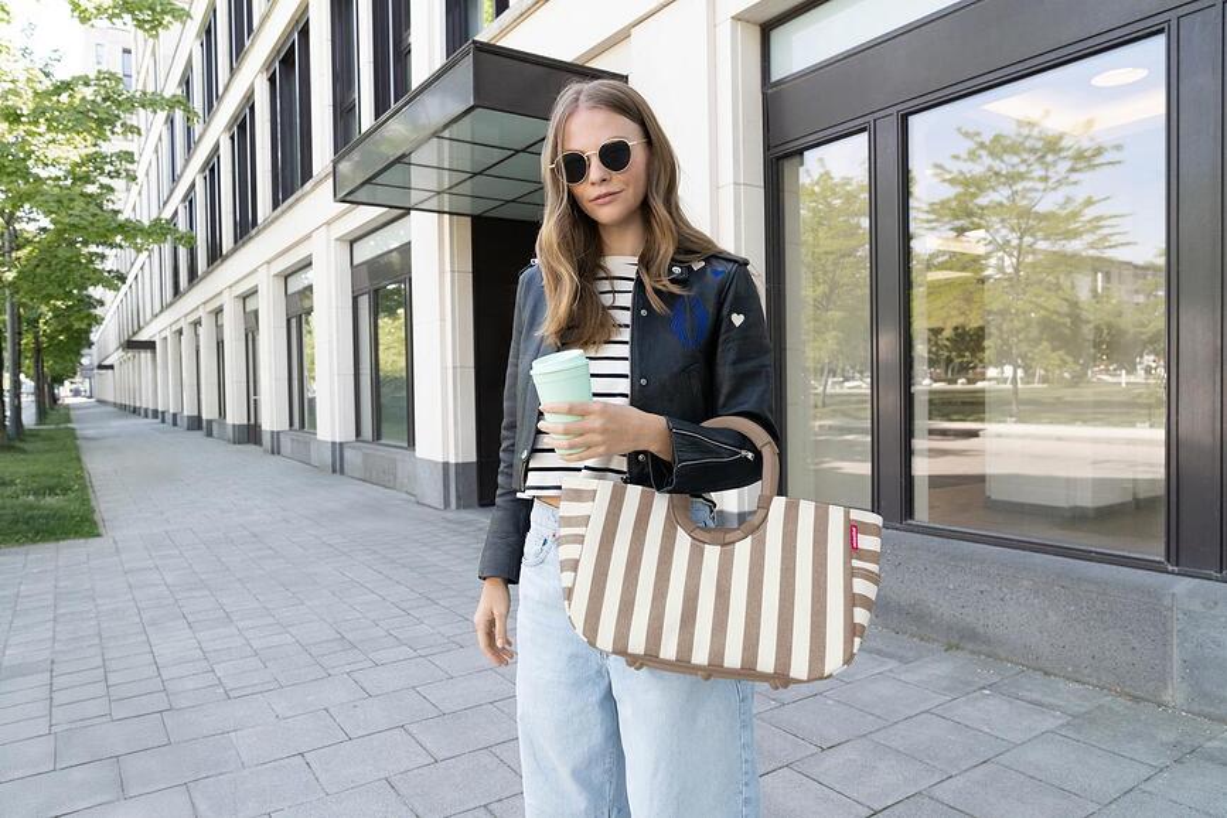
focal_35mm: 24
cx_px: 614
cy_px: 409
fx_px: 818
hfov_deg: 73.7
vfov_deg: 53.1
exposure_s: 1/1250
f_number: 5.6
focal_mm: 24
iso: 2500
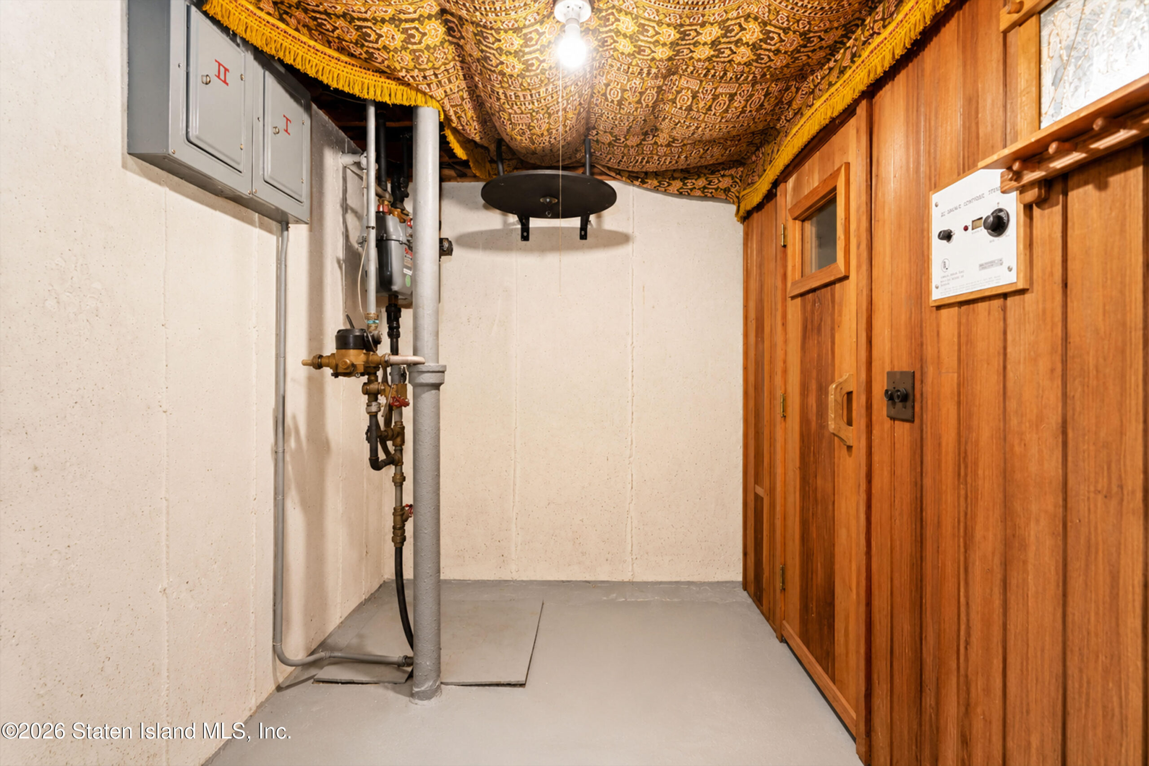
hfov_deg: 96.7
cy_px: 383
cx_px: 574
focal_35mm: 16
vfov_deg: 73.8
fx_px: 511
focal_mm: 16
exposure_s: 1/6
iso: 64
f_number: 4
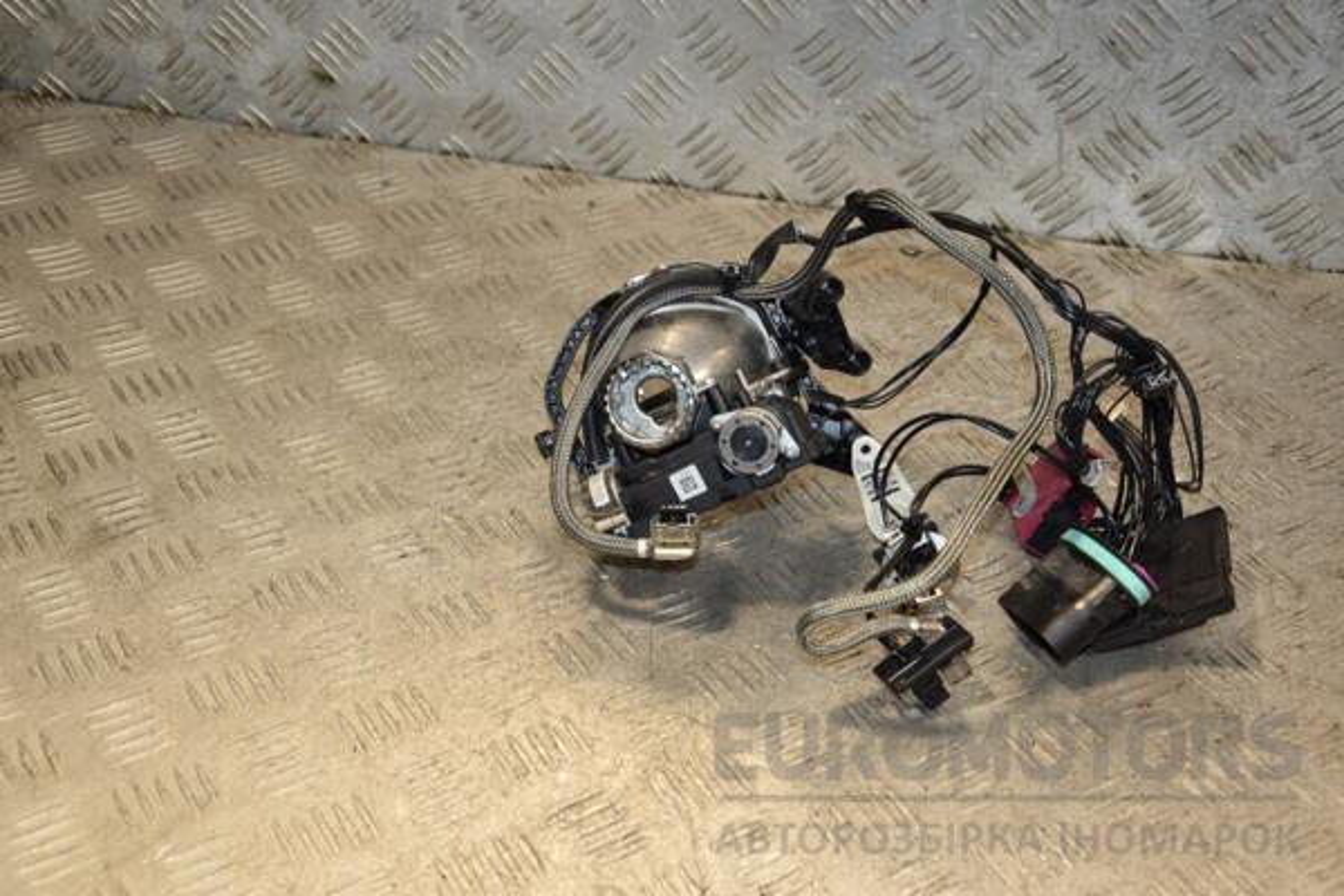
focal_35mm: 60
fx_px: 2240
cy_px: 448
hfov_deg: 33.4
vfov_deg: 22.6
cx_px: 672
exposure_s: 1/200
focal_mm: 40
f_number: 5.6
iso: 800
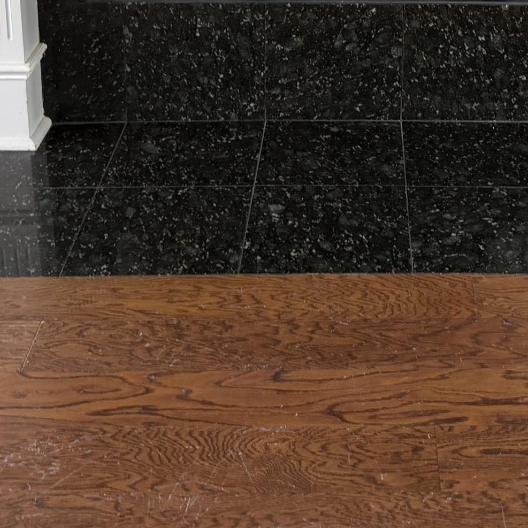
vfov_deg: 24.4
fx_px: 1139
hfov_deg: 25.8
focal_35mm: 66
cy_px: -51
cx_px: 399
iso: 160
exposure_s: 1/121
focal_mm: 6.76
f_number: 1.78
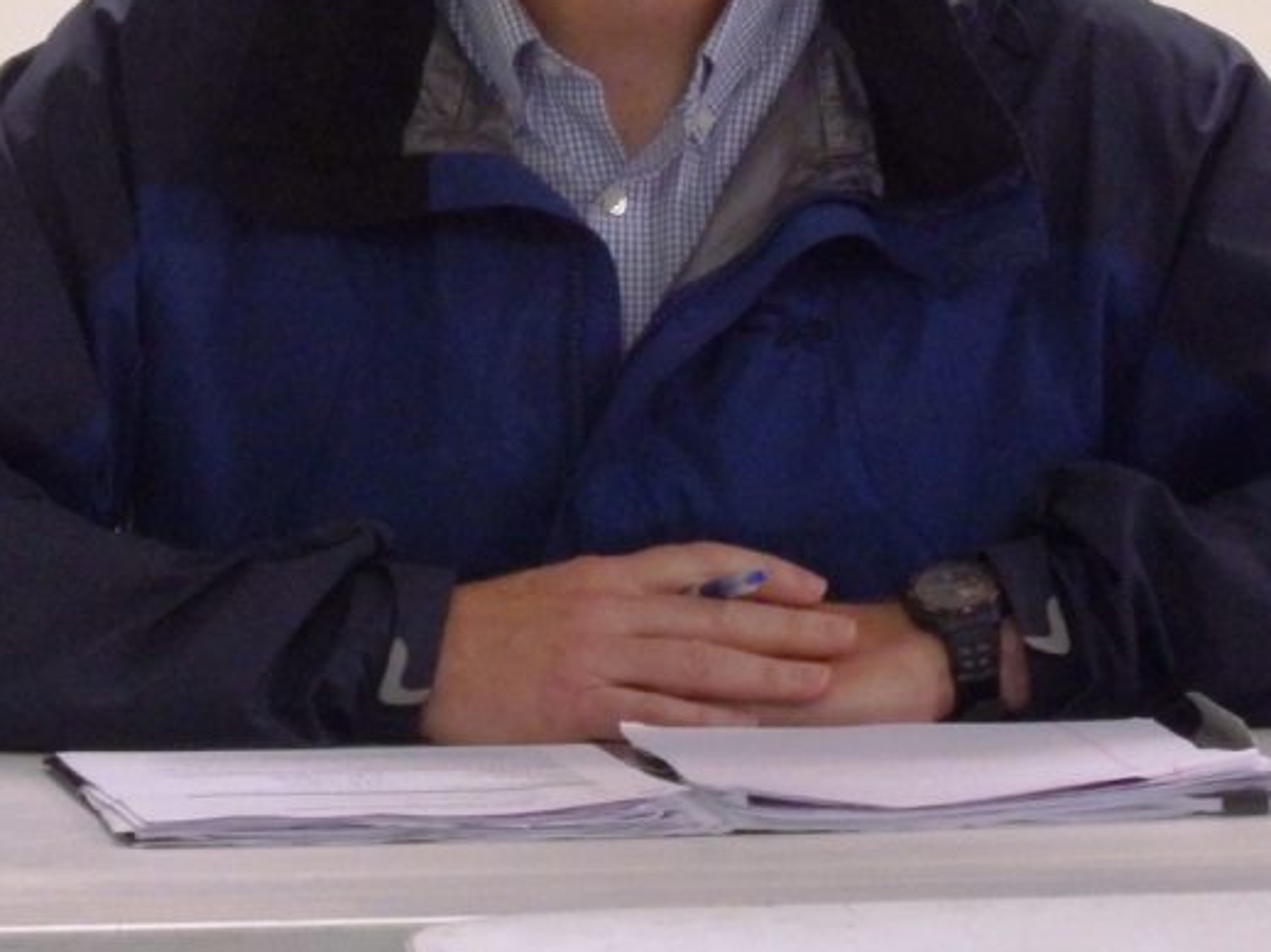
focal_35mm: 489
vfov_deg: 3.0
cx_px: 507
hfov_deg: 4.1
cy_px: 144
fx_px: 17951
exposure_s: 1/40
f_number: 6.2
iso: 800
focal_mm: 44.4
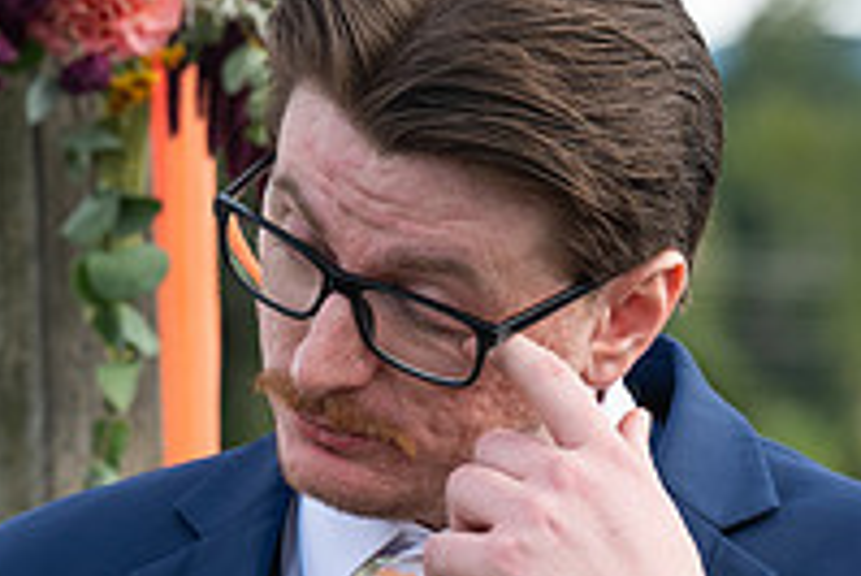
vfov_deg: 4.8
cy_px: 582
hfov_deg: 7.2
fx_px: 6845
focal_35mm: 286
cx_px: 528
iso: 400
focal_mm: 98
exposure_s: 1/640
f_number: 4.5
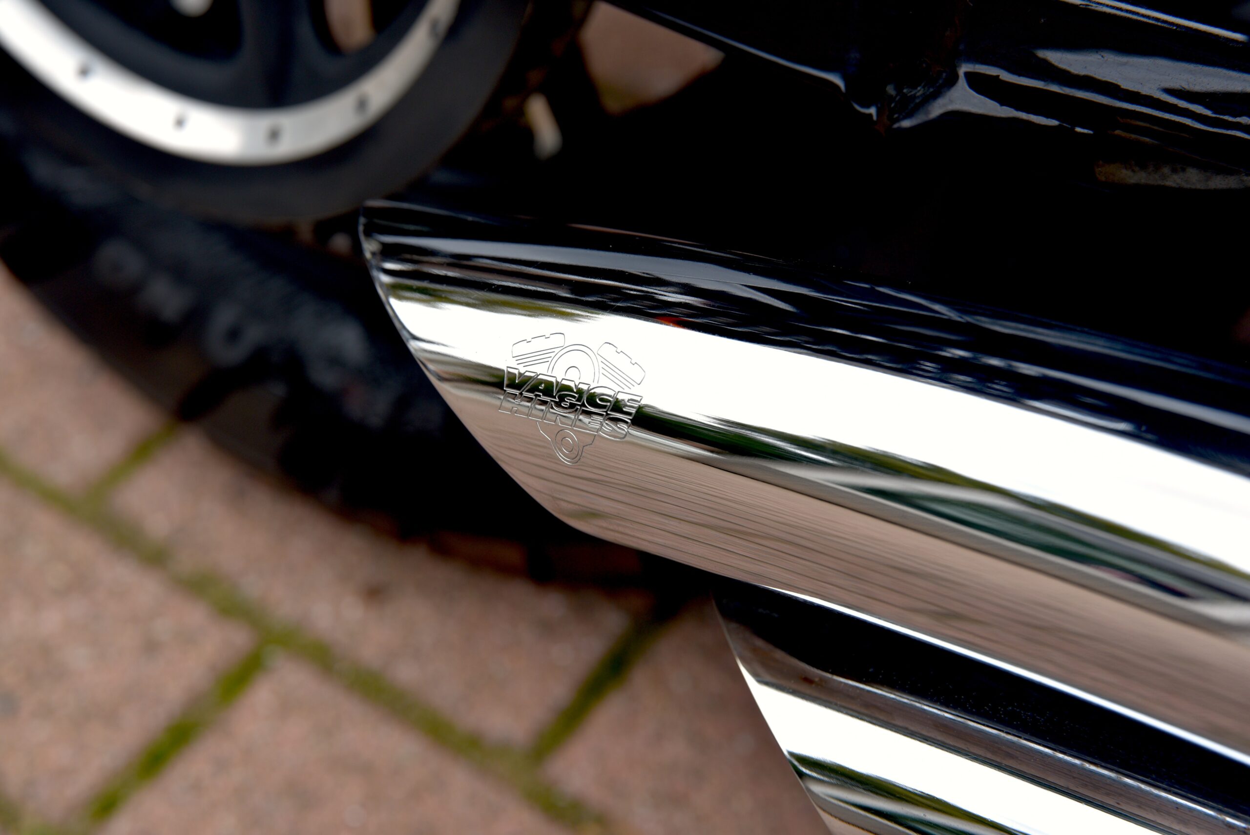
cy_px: 418
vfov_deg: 19.5
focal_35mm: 70
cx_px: 625
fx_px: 2431
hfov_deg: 28.8
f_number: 6.3
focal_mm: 70
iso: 200
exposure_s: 1/160
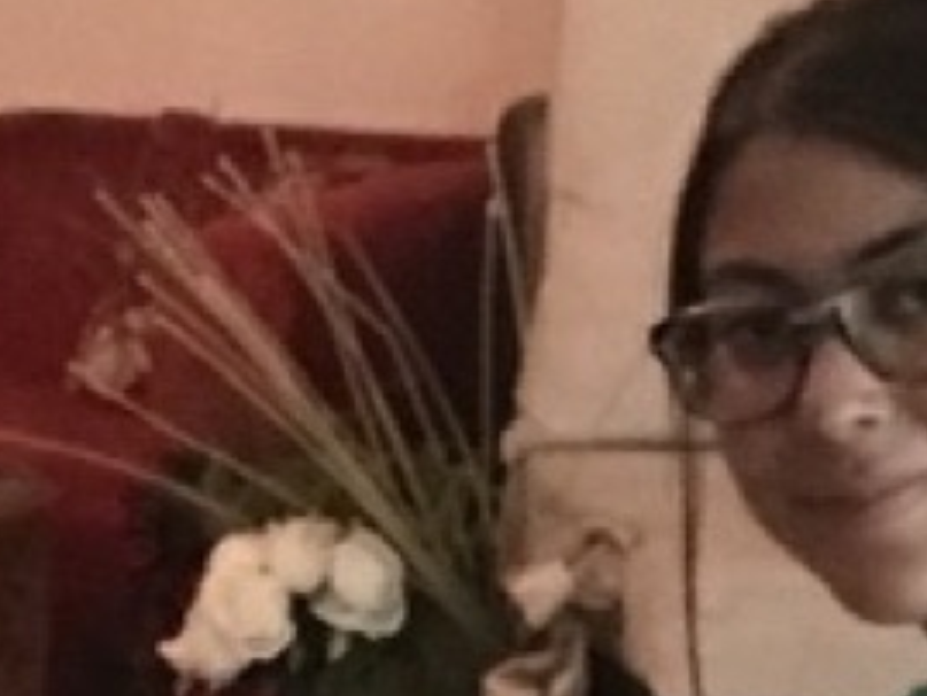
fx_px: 5090
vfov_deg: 7.6
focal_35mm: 190
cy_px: 1202
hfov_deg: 10.2
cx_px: -190
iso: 160
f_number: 2.2
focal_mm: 2.87
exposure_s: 1/33
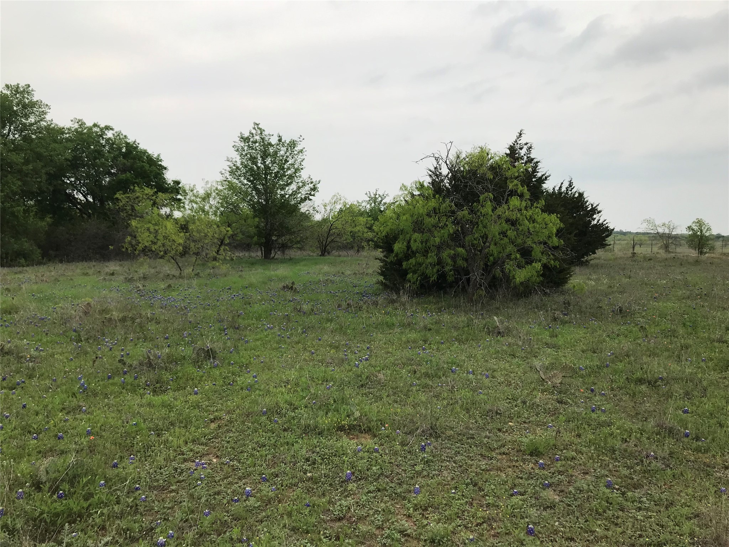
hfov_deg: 63.4
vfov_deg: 49.7
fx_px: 590
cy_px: 274
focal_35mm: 28
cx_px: 364
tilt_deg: -5.4
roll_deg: -1.3
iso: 20
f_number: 1.8
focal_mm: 3.99
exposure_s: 1/1842
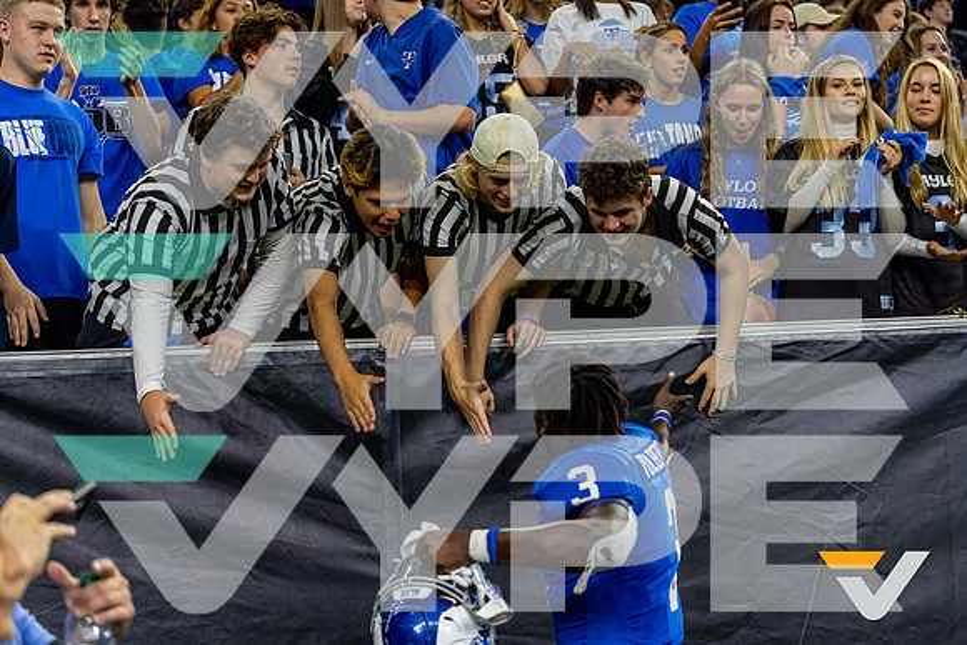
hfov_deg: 28.8
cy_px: 322
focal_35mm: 70
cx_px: 484
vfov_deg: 19.5
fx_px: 1881
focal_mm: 70
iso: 1250
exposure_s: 1/1250
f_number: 2.8
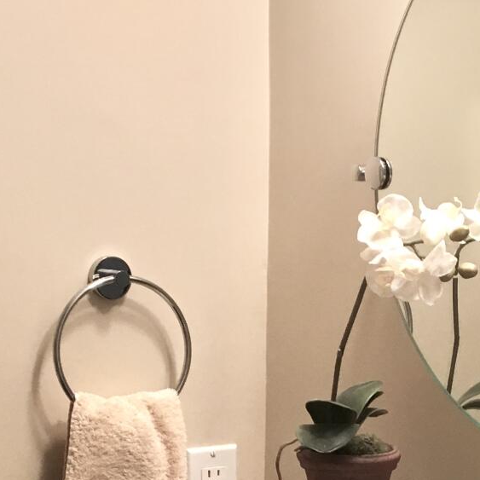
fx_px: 1428
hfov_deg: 19.1
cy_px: 483
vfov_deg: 18.6
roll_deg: -0.3
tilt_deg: -10.3
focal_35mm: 91
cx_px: 295
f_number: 2.2
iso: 40
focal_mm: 4.15
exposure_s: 1/30
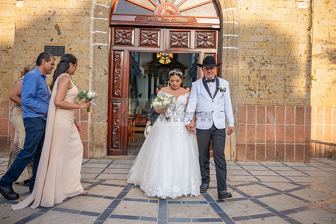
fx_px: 261
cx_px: 168
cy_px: 112
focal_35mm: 28
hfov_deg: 65.5
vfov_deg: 46.4
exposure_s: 1/1600
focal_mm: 28
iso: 1000
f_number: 4
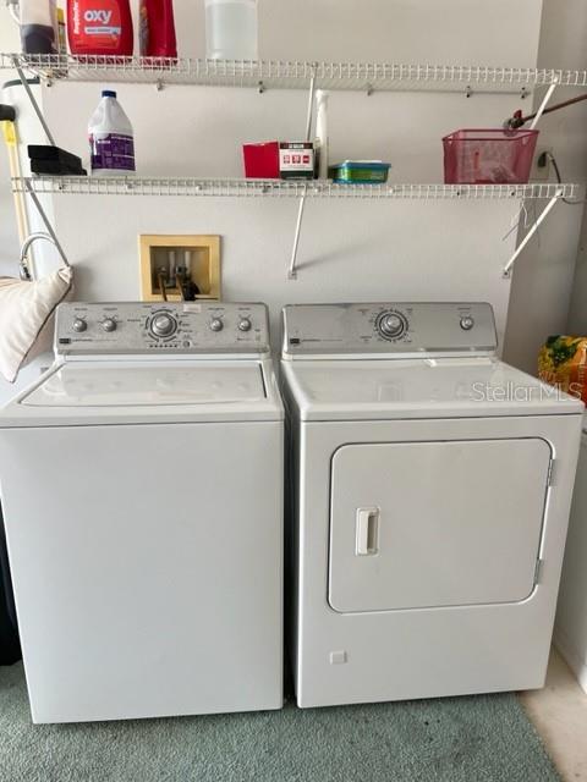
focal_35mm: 26
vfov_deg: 67.3
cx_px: 294
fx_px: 588
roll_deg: -0.1
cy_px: 391
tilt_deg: -14.8
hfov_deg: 53.1
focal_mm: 5.1
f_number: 1.6
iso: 80
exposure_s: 1/120
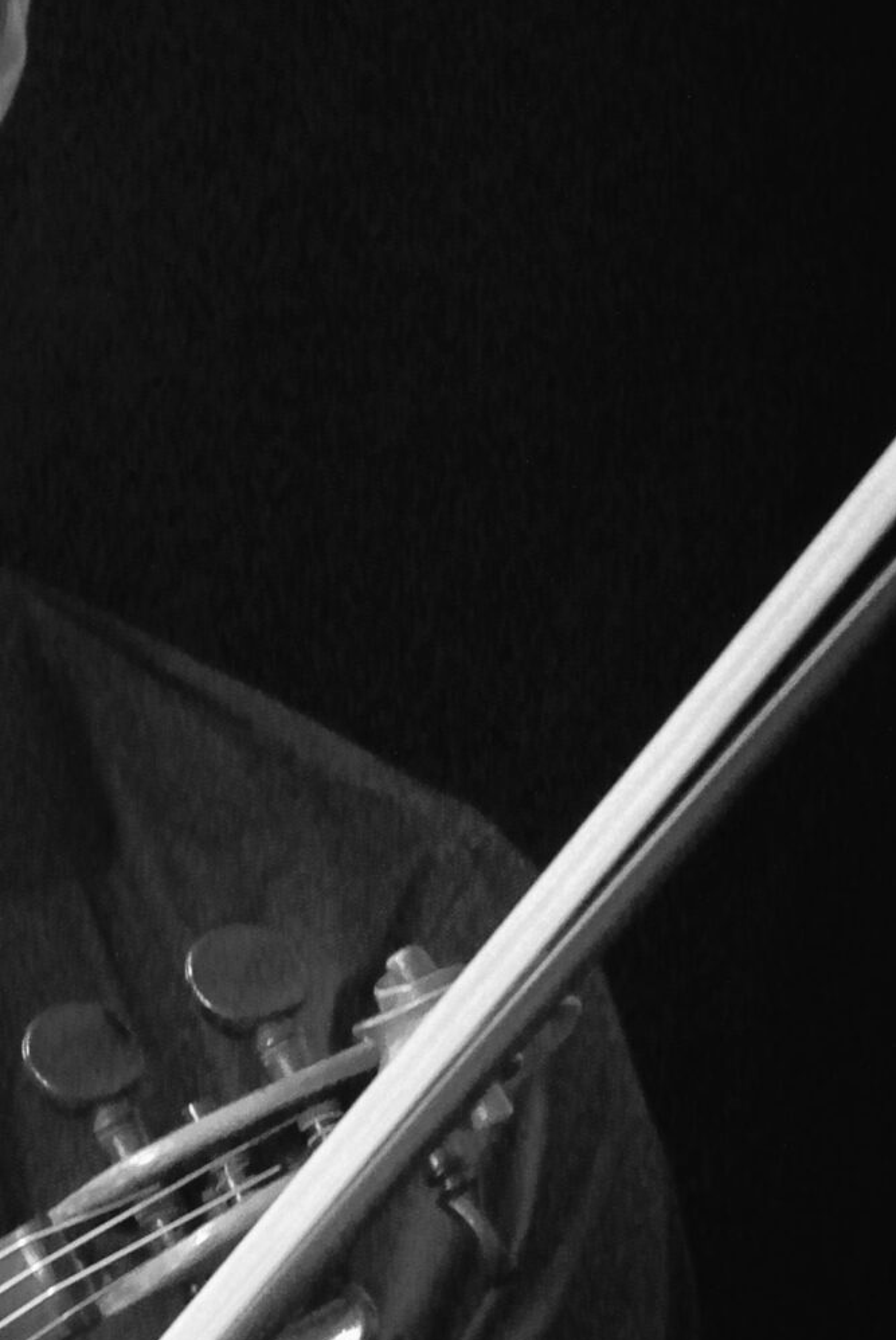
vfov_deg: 9.9
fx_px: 7746
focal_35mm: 208
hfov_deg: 6.6
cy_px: 617
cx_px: -246
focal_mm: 30
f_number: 3.8
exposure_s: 1/80
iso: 6400
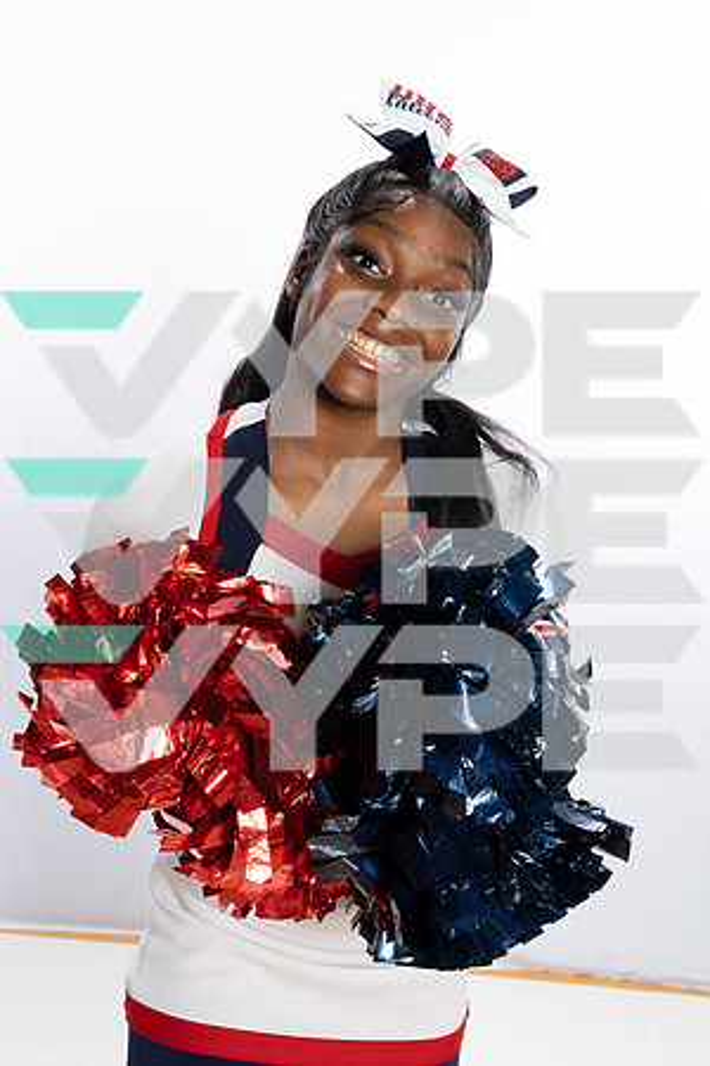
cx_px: 355
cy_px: 533
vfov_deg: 39.6
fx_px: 1479
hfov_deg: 27.0
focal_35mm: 50
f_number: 11
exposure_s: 1/250
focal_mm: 50
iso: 1250
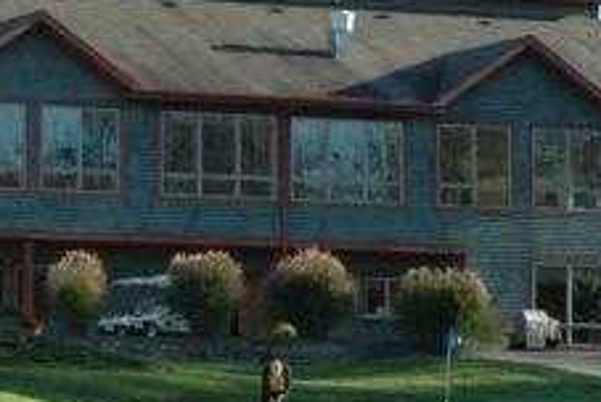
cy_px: 221
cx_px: 458
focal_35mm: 207
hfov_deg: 9.9
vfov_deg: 6.7
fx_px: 3460
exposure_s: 1/500
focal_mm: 70
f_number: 10
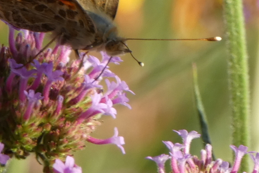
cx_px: 71
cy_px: 6
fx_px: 6426
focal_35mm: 893
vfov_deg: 1.5
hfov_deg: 2.3
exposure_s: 1/100
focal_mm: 84
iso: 160
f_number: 5.6
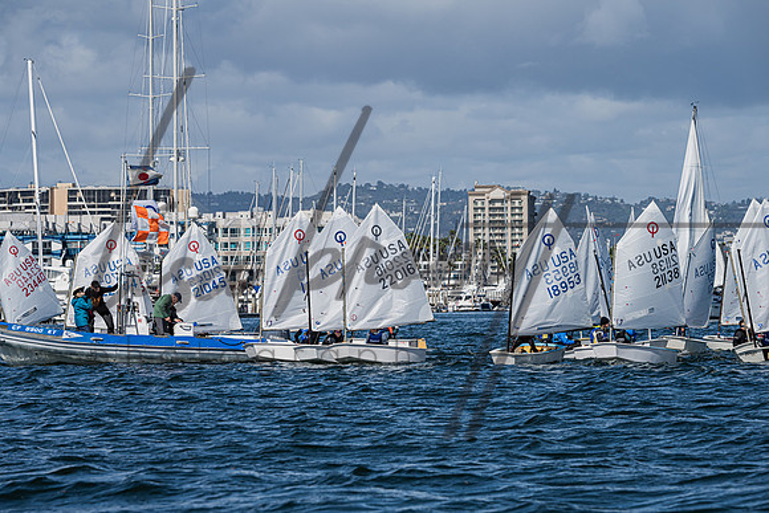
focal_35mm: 210
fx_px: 4483
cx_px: 374
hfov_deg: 9.8
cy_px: 257
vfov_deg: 6.6
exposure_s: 1/1250
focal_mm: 200
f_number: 9
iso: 320
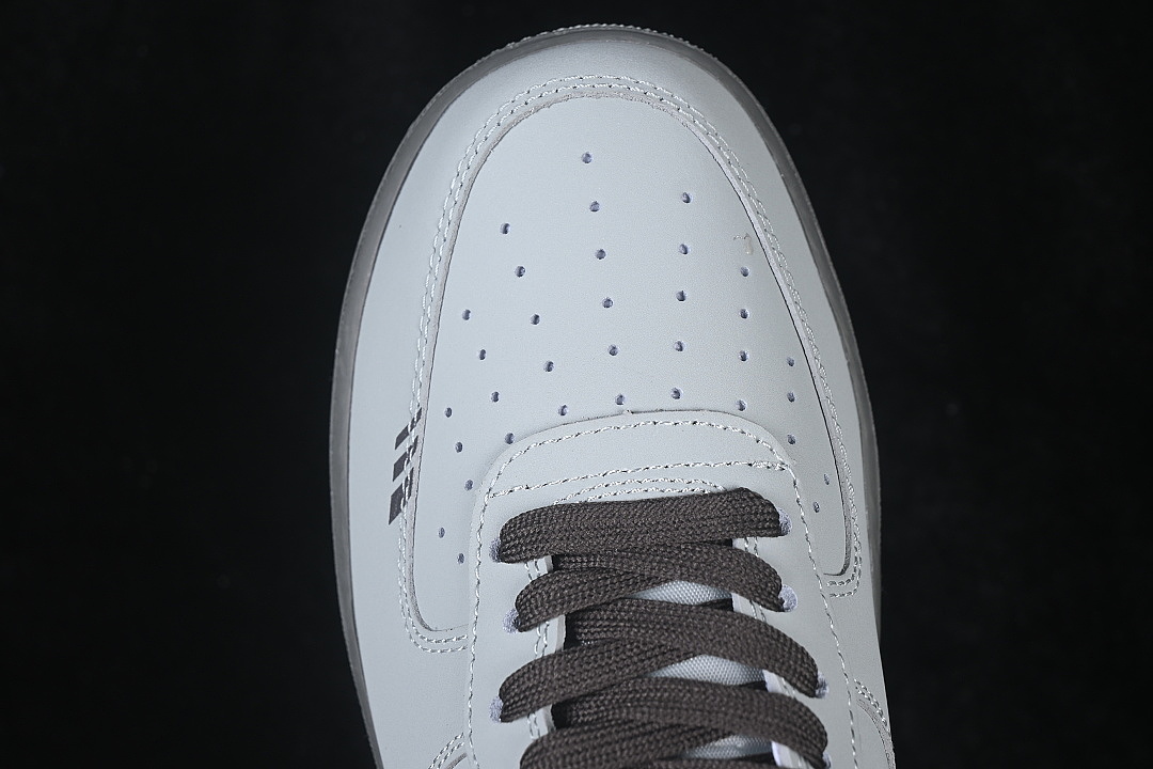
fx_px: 2402
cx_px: 576
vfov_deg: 18.2
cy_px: 384
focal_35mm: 75
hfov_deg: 27.0
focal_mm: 50
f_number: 7.1
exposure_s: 1/80
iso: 160
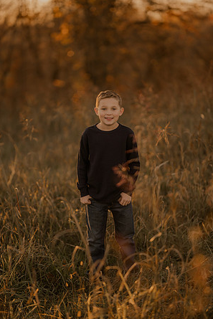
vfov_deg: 23.6
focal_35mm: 86
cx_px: 106
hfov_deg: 15.9
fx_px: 763
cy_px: 160
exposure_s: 1/1000
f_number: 1.4
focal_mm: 85
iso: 200
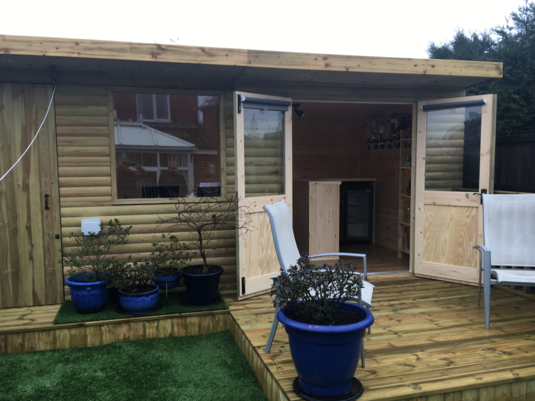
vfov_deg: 46.8
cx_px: 261
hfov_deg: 60.0
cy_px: 205
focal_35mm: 30
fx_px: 464
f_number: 2.2
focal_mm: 4.2
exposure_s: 1/113
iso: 25
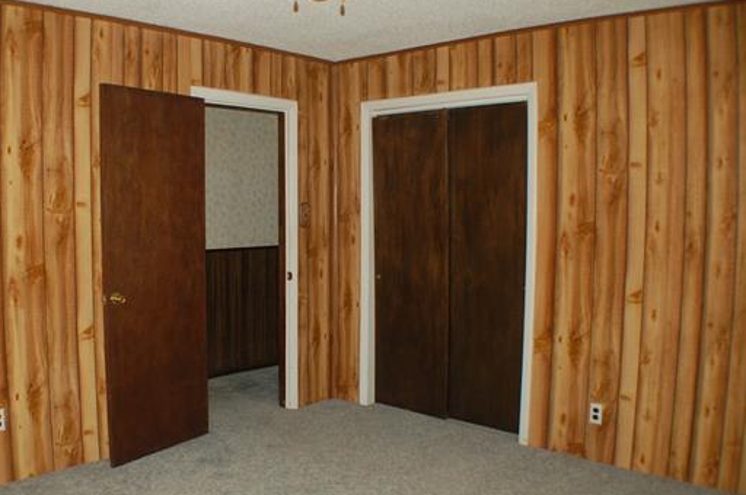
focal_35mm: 45
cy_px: 256
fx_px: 931
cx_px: 287
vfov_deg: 29.8
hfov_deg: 43.4
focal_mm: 24
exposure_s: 1/60
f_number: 4.2
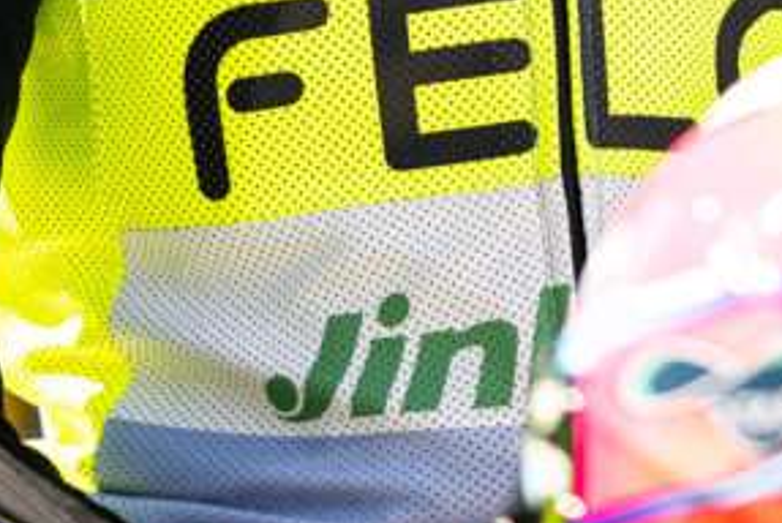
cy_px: -385
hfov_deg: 6.7
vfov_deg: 4.5
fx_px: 6588
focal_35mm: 303
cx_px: 975
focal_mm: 85
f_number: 1.8
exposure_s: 1/2500
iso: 200
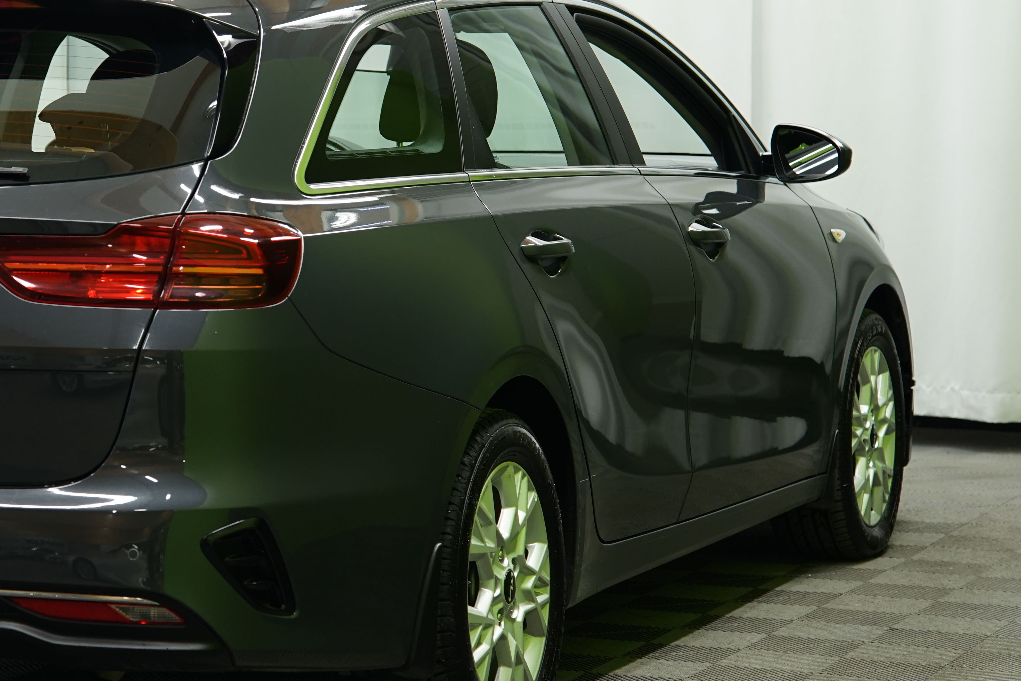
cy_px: 271
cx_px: 164
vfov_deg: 11.2
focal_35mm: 122
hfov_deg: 16.6
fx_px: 3460
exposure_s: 1/20
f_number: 5
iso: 500
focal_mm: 70
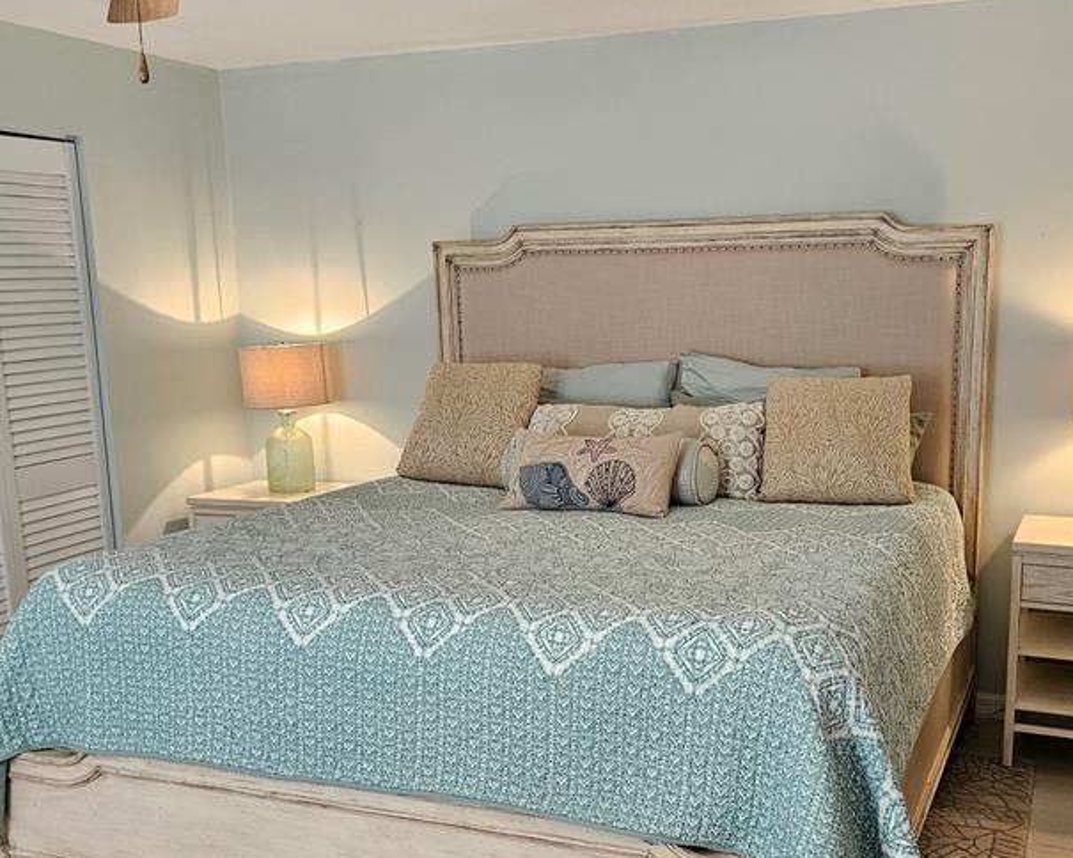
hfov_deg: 47.8
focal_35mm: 38
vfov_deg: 39.0
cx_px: 624
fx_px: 1207
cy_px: 523
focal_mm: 5.4
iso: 320
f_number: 1.8
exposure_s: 1/120
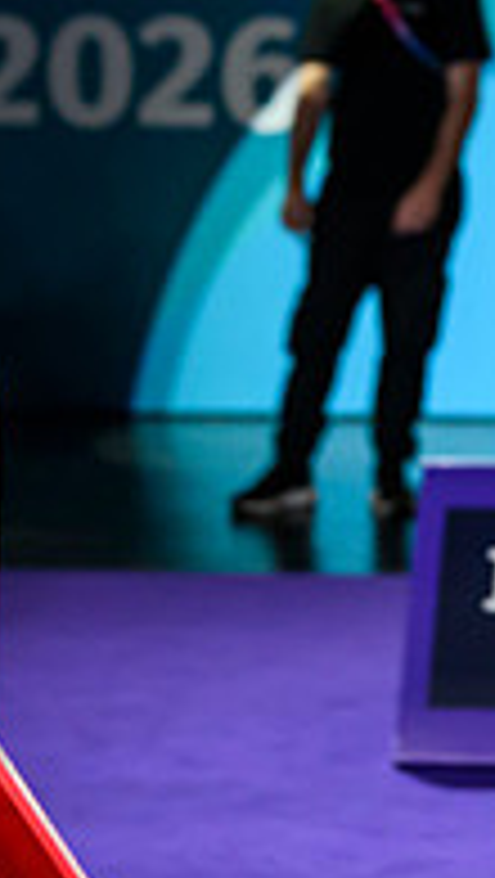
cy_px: -81
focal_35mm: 206
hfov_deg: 5.8
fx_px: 4796
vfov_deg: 10.3
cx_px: 987
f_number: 3.2
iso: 2000
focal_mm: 51
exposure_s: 1/1000
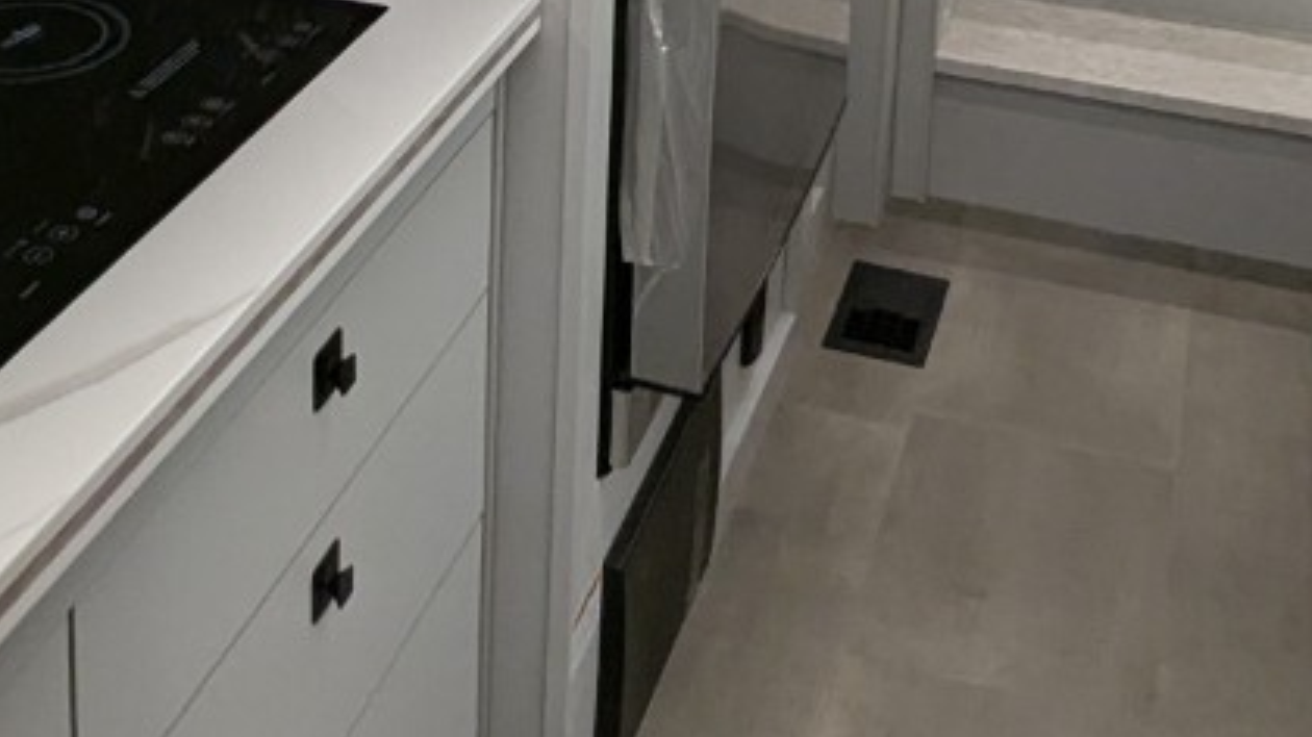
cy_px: -390
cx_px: 445
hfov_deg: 35.7
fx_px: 2017
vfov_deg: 18.3
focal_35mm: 58
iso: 181
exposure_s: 1/120
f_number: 2.2
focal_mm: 2.35
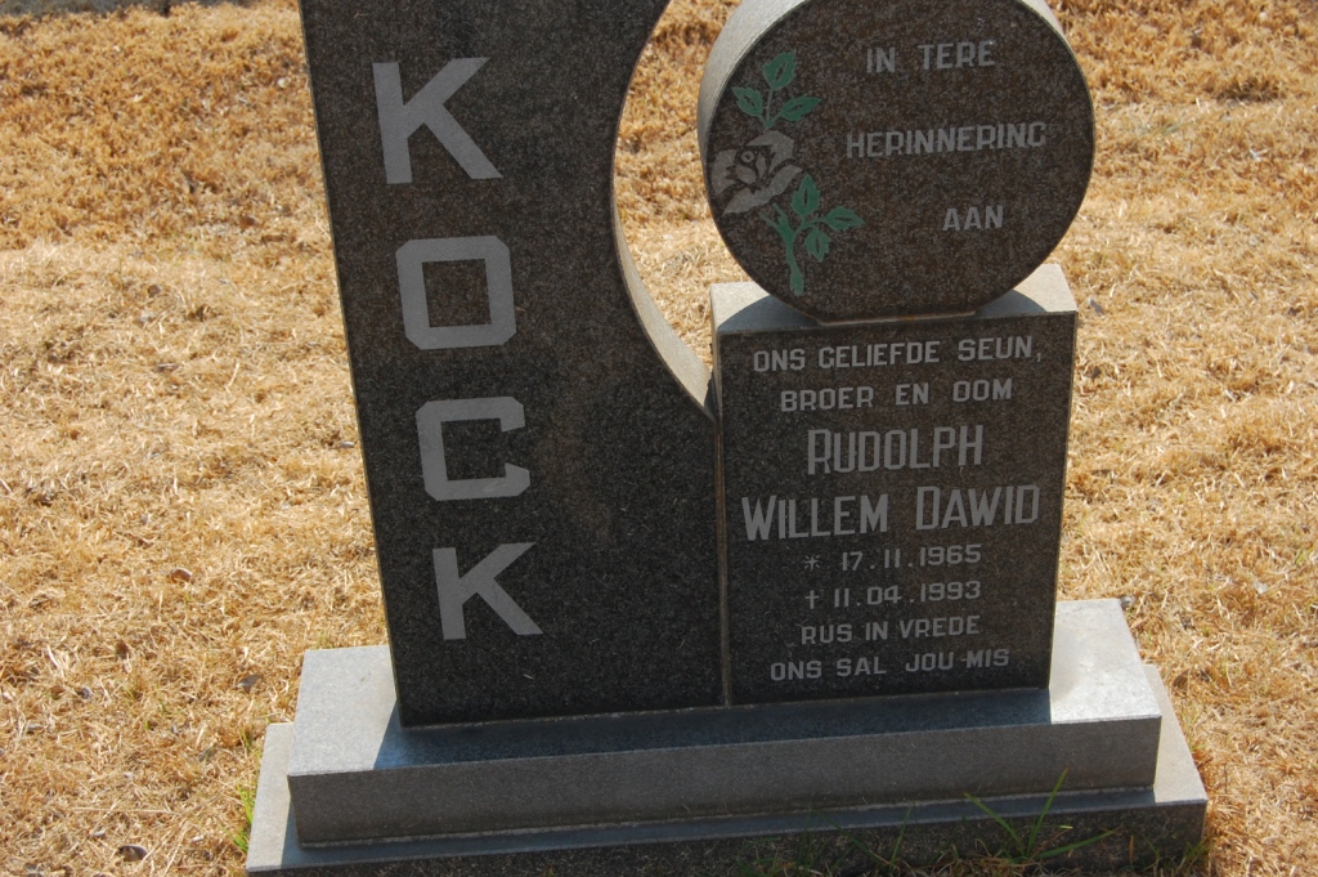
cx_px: 659
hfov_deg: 35.1
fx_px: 2085
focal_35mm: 57
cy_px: 438
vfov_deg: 23.7
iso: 400
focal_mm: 38
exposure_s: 1/500
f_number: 7.1
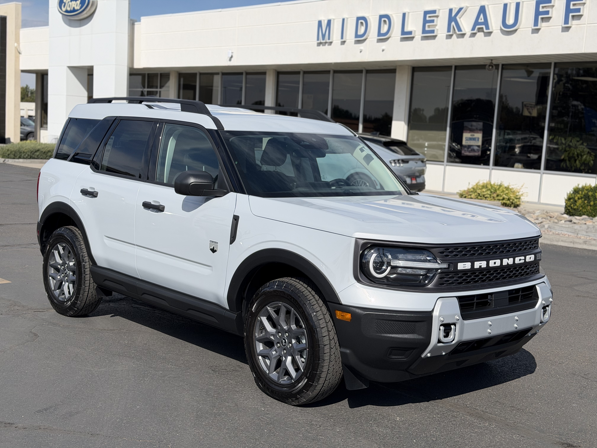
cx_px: 298
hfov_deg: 39.7
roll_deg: -3.9
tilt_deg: -7.0
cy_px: 224
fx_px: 828
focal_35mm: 48
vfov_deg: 30.3
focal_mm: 6.76
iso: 64
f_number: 1.78
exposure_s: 1/6536
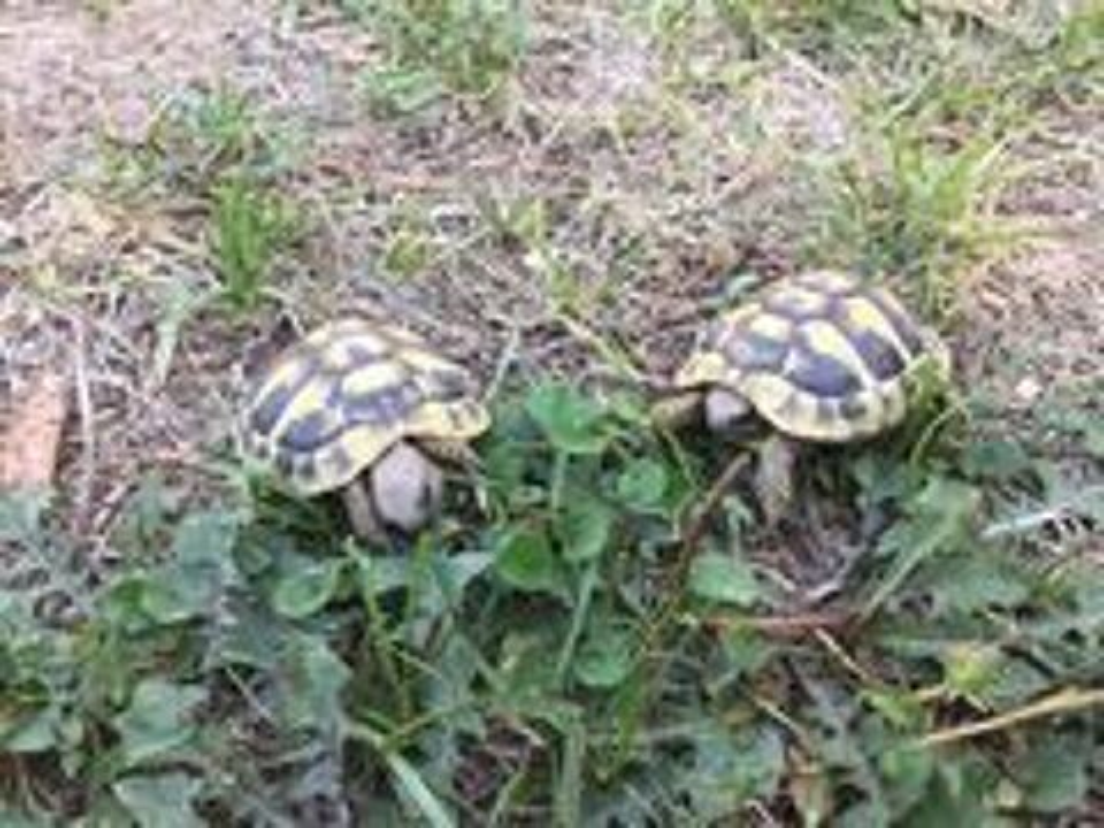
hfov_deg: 58.4
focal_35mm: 31
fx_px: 989
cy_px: 414
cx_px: 552
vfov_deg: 45.4
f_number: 2.4
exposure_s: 1/50
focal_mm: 3.3
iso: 32
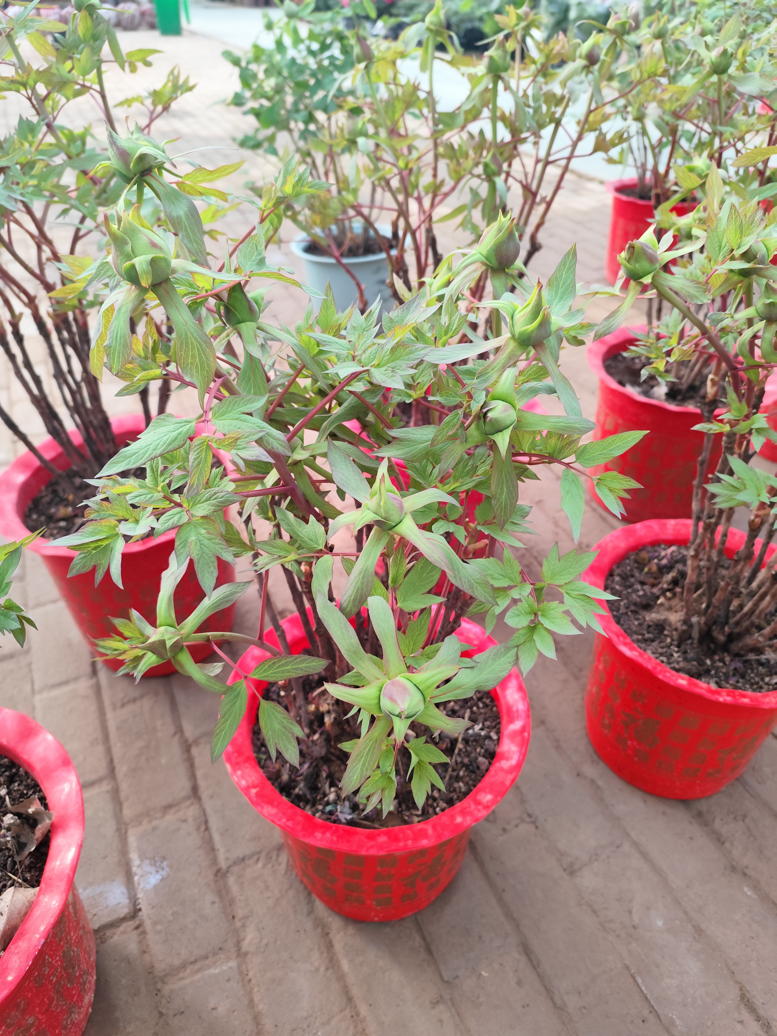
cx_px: 388
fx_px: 688
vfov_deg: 73.9
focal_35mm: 23
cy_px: 518
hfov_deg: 58.9
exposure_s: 1/100
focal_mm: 6.14
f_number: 1.65
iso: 250
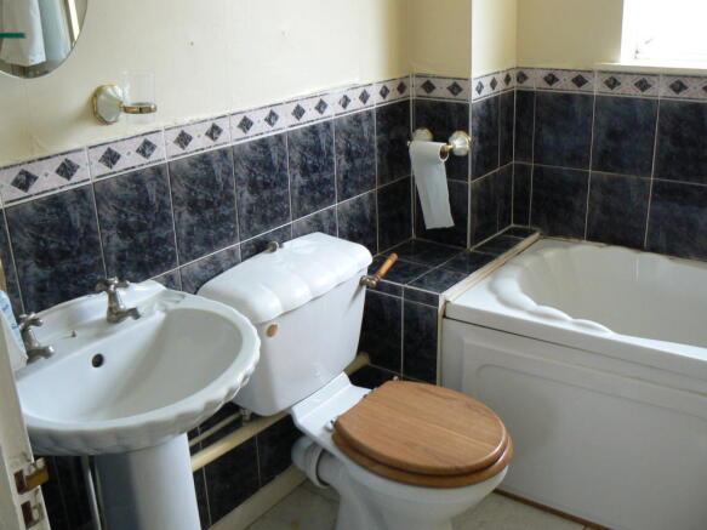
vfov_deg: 39.6
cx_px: 354
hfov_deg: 51.4
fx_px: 735
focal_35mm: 36
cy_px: 265
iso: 200
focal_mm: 6
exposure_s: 1/30
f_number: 2.8
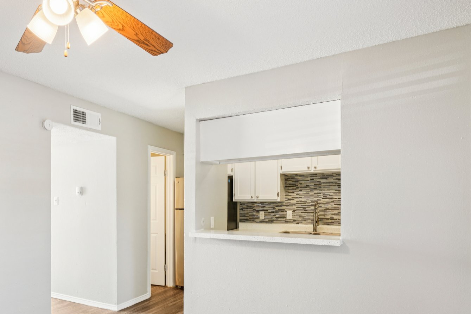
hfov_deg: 67.5
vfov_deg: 49.0
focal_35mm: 26
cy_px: 198
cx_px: 158
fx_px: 340
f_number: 8
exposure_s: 1/25
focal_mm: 17
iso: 400
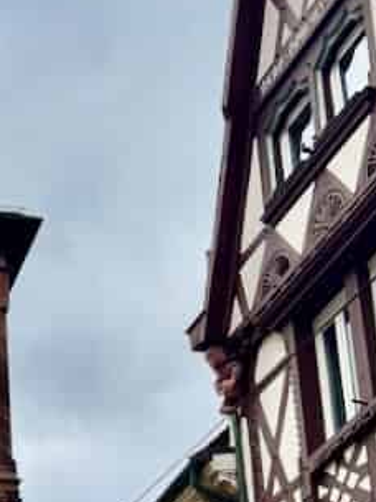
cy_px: 776
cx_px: -160
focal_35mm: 101
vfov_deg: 17.3
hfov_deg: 13.9
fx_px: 1463
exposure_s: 1/3953
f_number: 1.8
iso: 100
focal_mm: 6.8
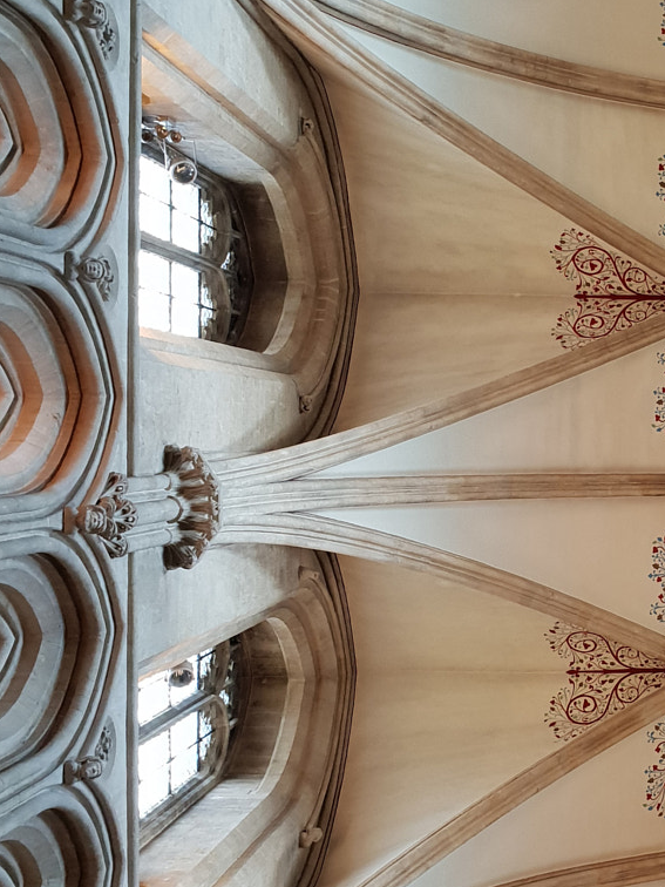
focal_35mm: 55
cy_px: 492
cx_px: 697
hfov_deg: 25.0
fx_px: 1409
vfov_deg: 34.9
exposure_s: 1/50
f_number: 2.4
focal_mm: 4.3
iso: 200
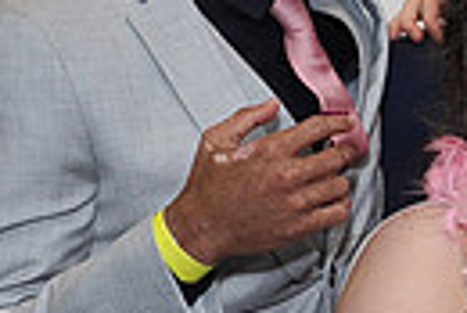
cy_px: 137
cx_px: 1024
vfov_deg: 7.4
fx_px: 2428
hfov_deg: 9.9
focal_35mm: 187
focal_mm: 42
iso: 1000
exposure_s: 1/60
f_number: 8
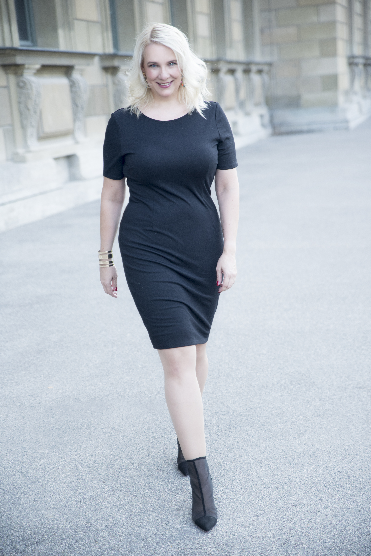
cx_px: 186
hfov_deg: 19.5
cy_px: 278
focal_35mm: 70
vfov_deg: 28.8
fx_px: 1081
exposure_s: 1/320
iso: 200
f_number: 2.8
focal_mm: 70
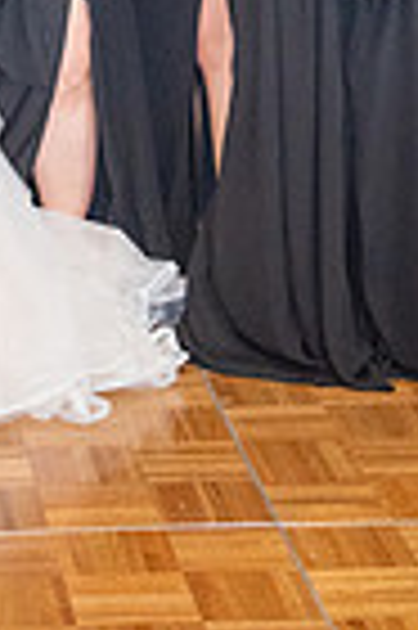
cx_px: 54
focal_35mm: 158
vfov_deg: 12.5
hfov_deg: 8.6
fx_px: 2758
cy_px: -232
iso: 1600
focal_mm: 38
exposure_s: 1/250
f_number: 2.8
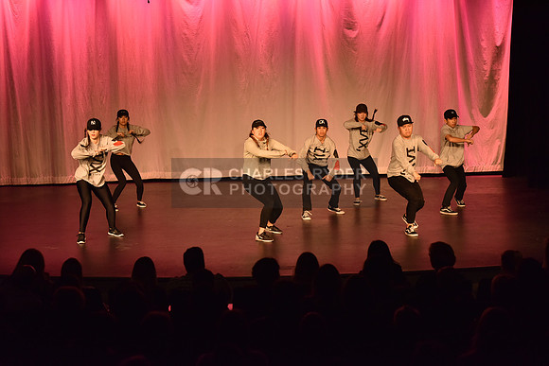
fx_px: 1373
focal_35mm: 90
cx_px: 274
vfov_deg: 15.2
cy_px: 183
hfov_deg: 22.6
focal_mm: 90
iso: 2000
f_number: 4
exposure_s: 1/250
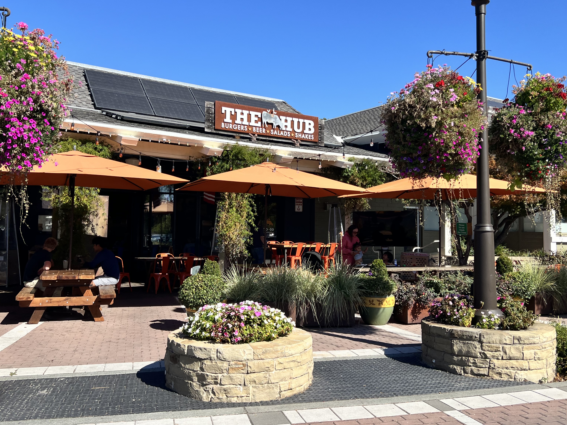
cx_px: 272
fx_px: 557
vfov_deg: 41.8
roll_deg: -1.1
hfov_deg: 53.9
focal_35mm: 34
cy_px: 199
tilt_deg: +4.9
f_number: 1.5
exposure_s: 1/2915
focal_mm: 5.7
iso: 50
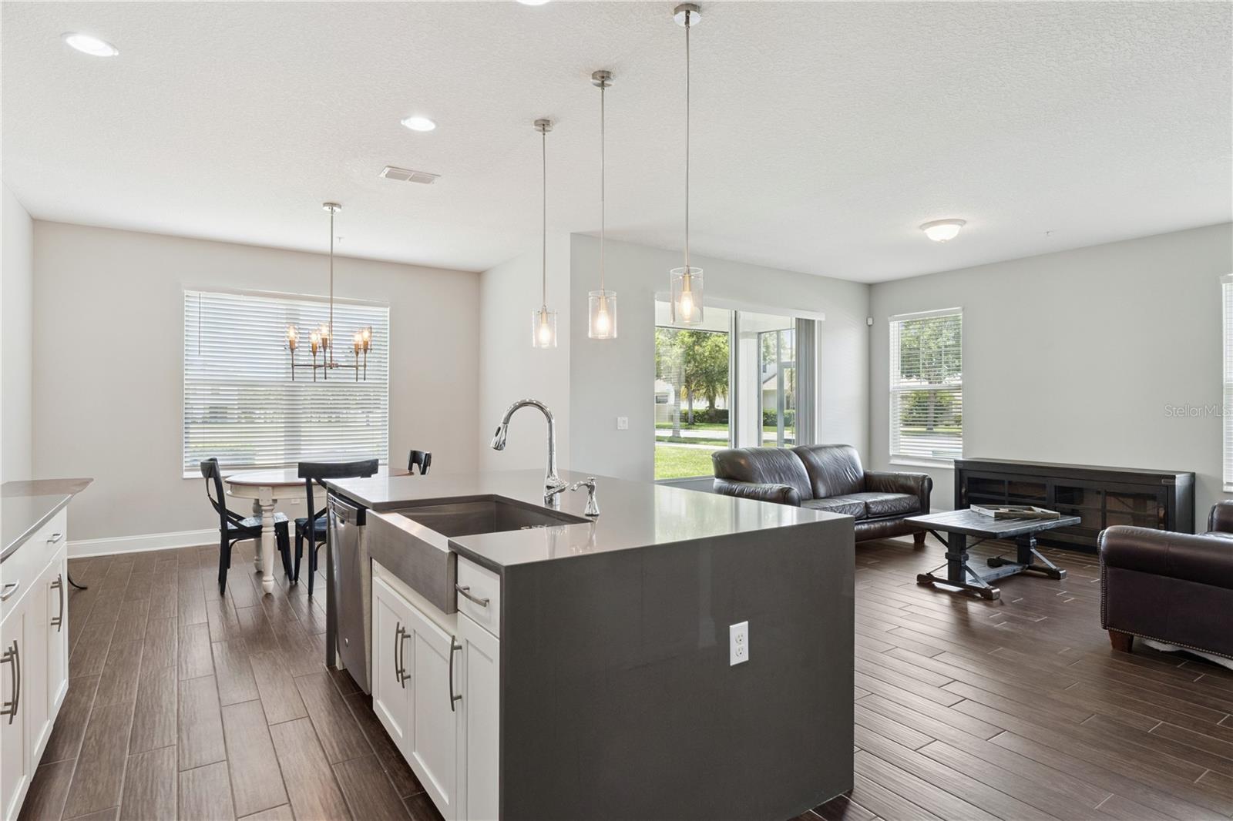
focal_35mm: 19
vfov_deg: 64.8
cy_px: 410
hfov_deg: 87.2
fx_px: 647
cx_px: 616
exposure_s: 1/30
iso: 400
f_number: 9
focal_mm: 12.6
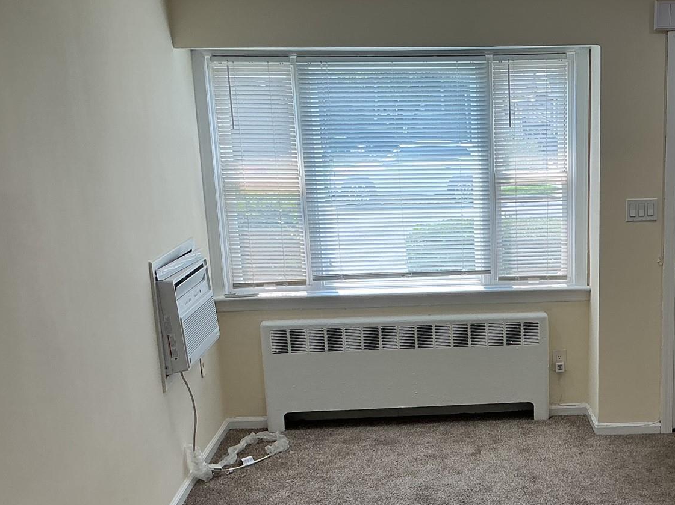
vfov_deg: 27.3
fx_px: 1033
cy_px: 355
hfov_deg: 35.1
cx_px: 538
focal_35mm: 53
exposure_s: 1/161
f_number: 1.8
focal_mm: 3
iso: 32
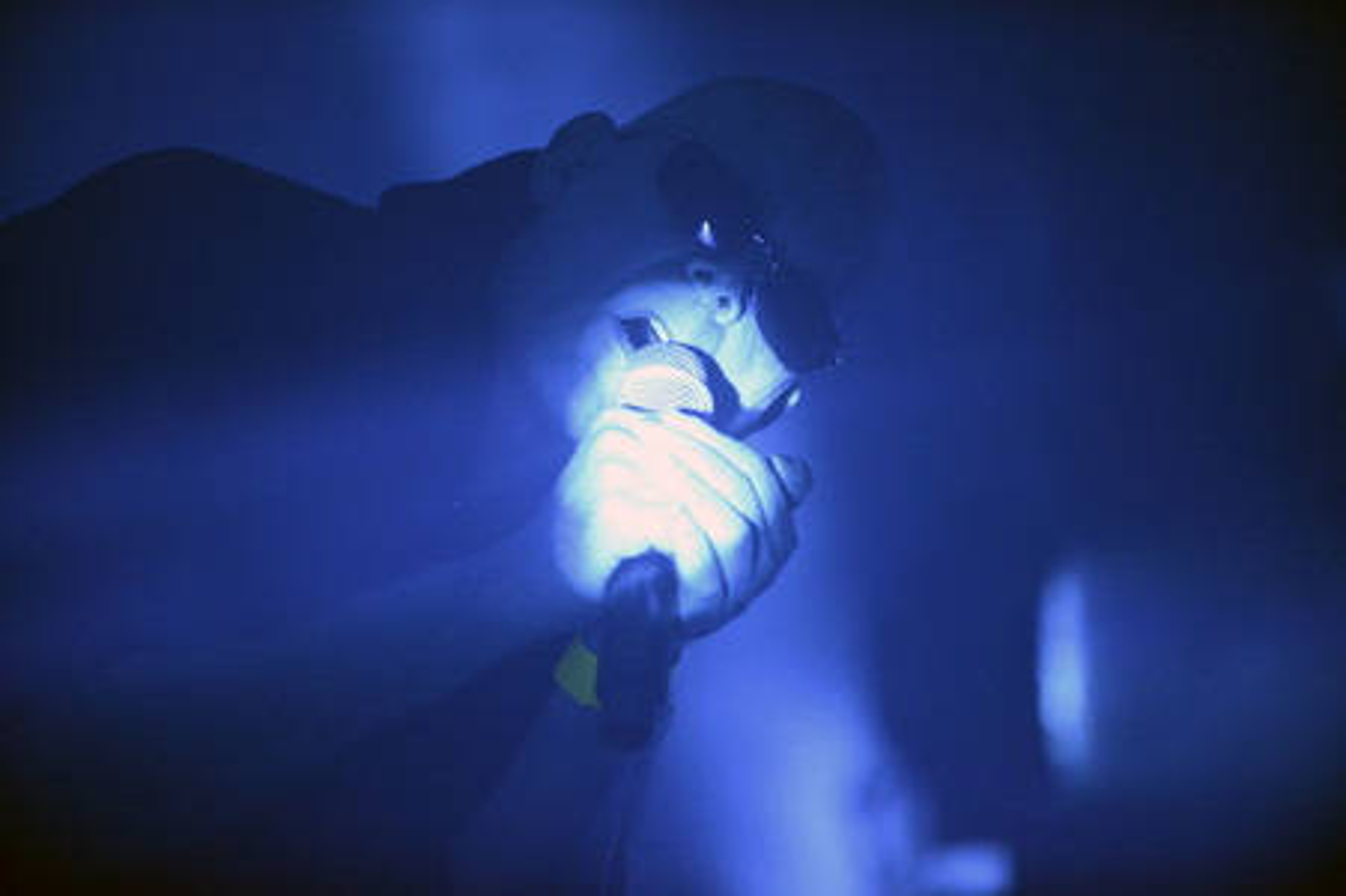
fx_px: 7472
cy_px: 448
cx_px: 673
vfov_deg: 6.9
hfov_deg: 10.3
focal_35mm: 200
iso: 3200
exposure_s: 1/320
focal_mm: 200
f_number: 2.8
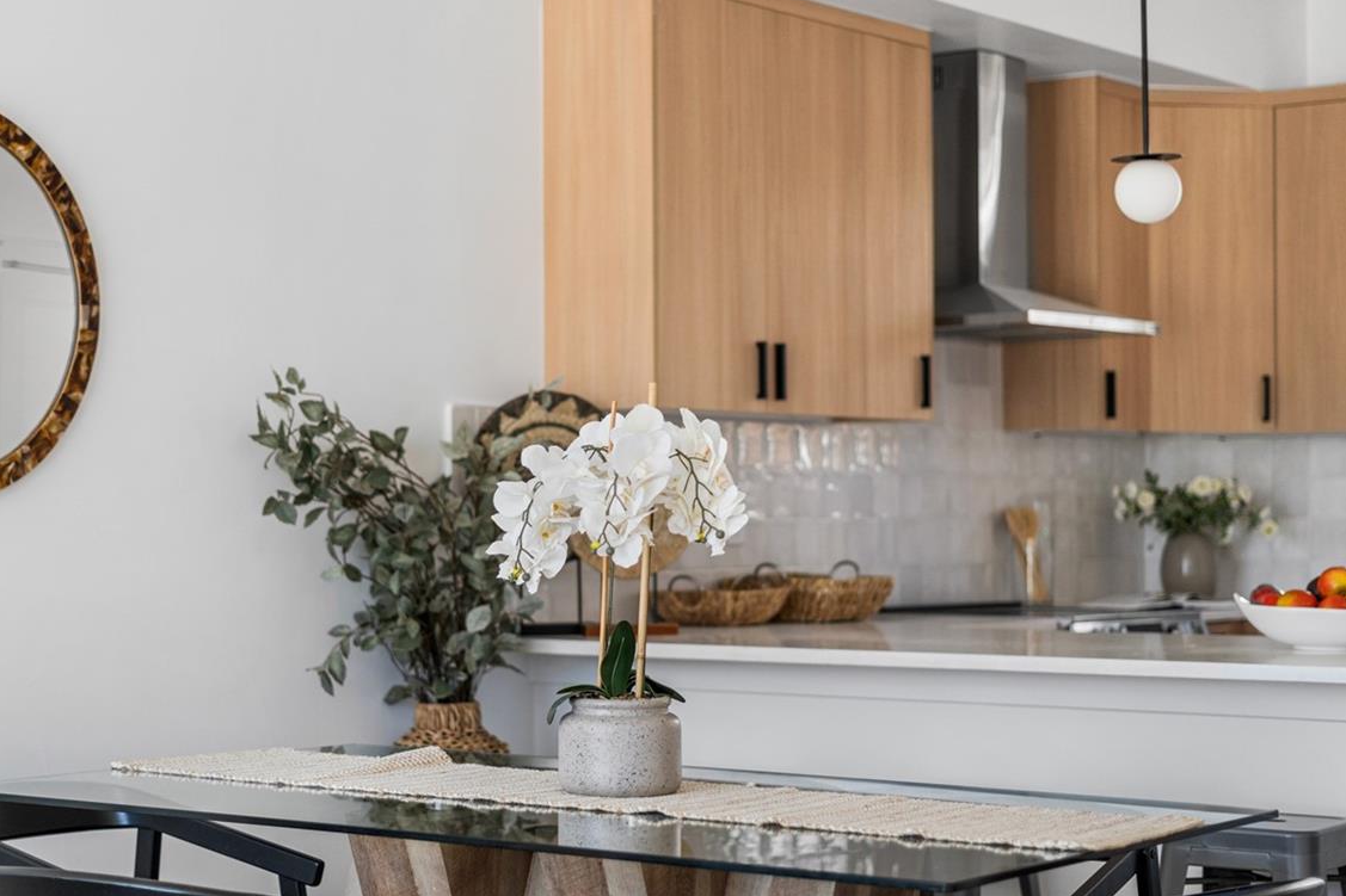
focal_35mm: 71
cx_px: 628
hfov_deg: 28.5
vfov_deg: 19.2
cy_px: 502
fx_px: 2654
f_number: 1.8
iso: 500
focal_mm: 50
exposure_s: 1/500
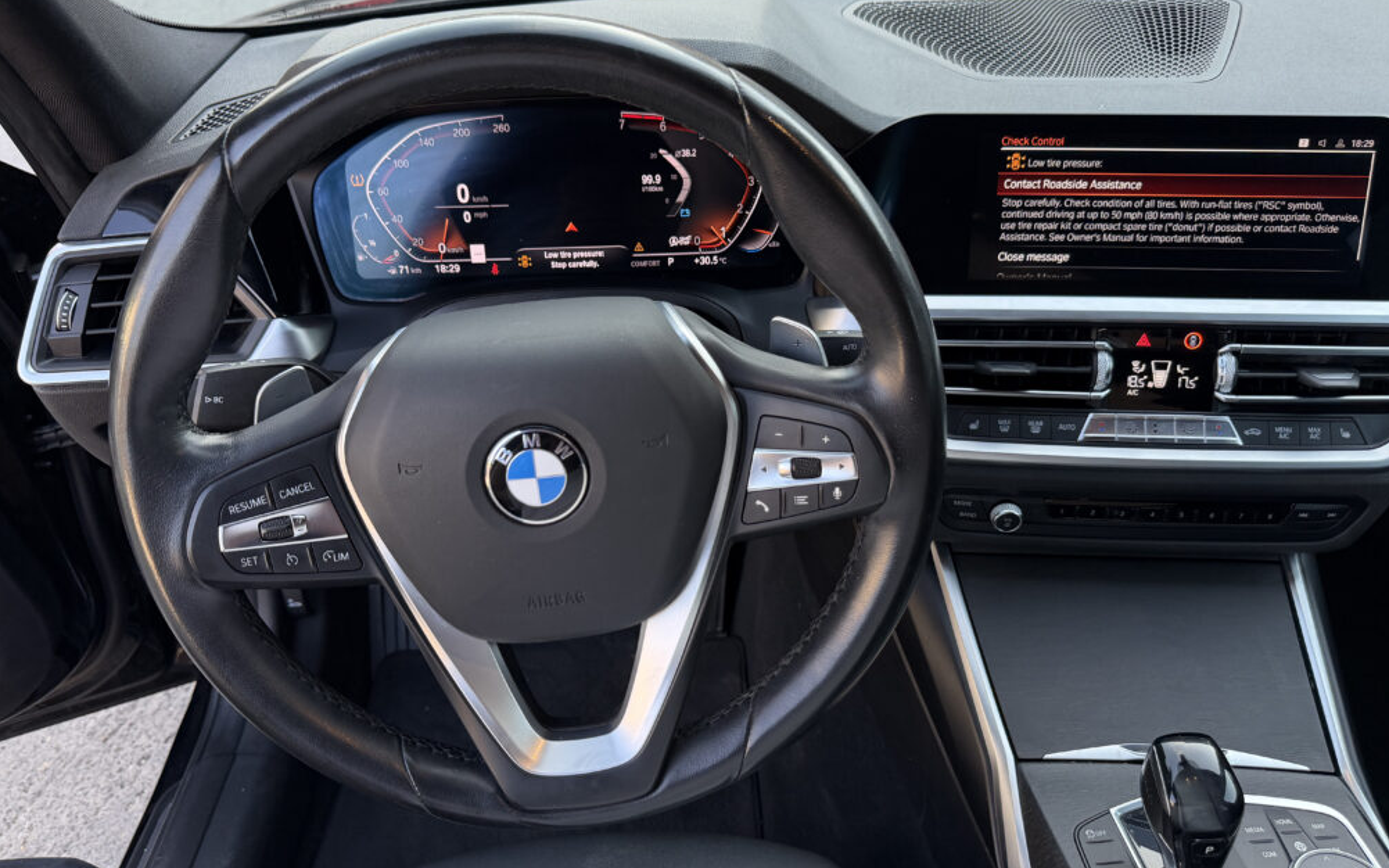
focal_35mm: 26
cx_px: 708
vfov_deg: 47.6
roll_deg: +3.1
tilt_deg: -35.2
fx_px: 984
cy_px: 437
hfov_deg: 70.4
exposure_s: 1/244
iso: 200
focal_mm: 6.76
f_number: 1.78
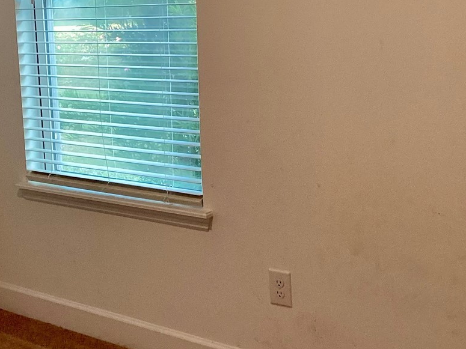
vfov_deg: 22.9
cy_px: 134
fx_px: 861
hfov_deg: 29.0
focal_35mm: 64
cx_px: 42
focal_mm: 3.3
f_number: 2.4
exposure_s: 1/60
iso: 100
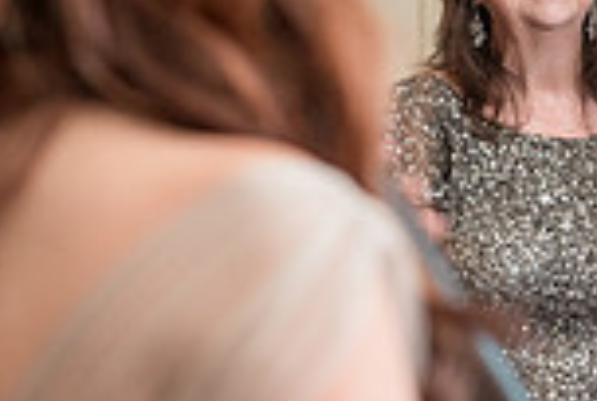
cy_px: 220
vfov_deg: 4.1
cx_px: 898
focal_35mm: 339
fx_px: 5633
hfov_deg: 6.0
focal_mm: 82
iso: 2000
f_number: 4
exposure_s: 1/200
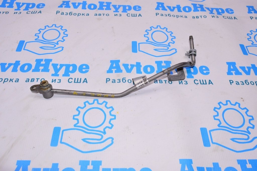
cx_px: 128
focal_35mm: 30
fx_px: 214
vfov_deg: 43.5
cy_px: 86
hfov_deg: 62.0
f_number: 8
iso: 1600
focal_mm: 20
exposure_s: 1/200
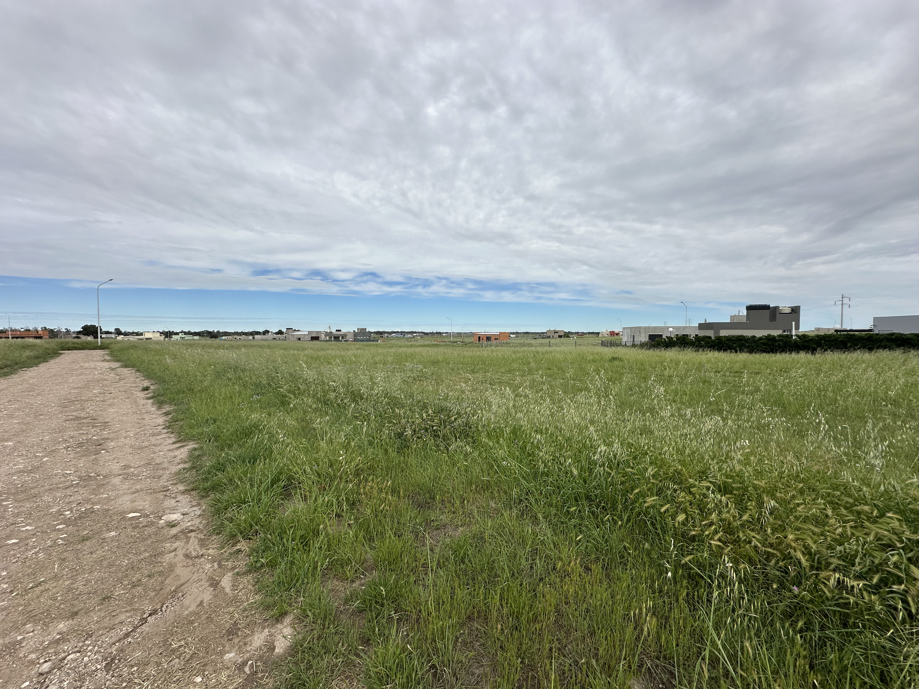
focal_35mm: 14
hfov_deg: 102.1
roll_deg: -0.2
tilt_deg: -2.0
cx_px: 460
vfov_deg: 85.7
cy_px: 344
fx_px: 372
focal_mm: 2.22
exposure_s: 1/3040
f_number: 2.2
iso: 50
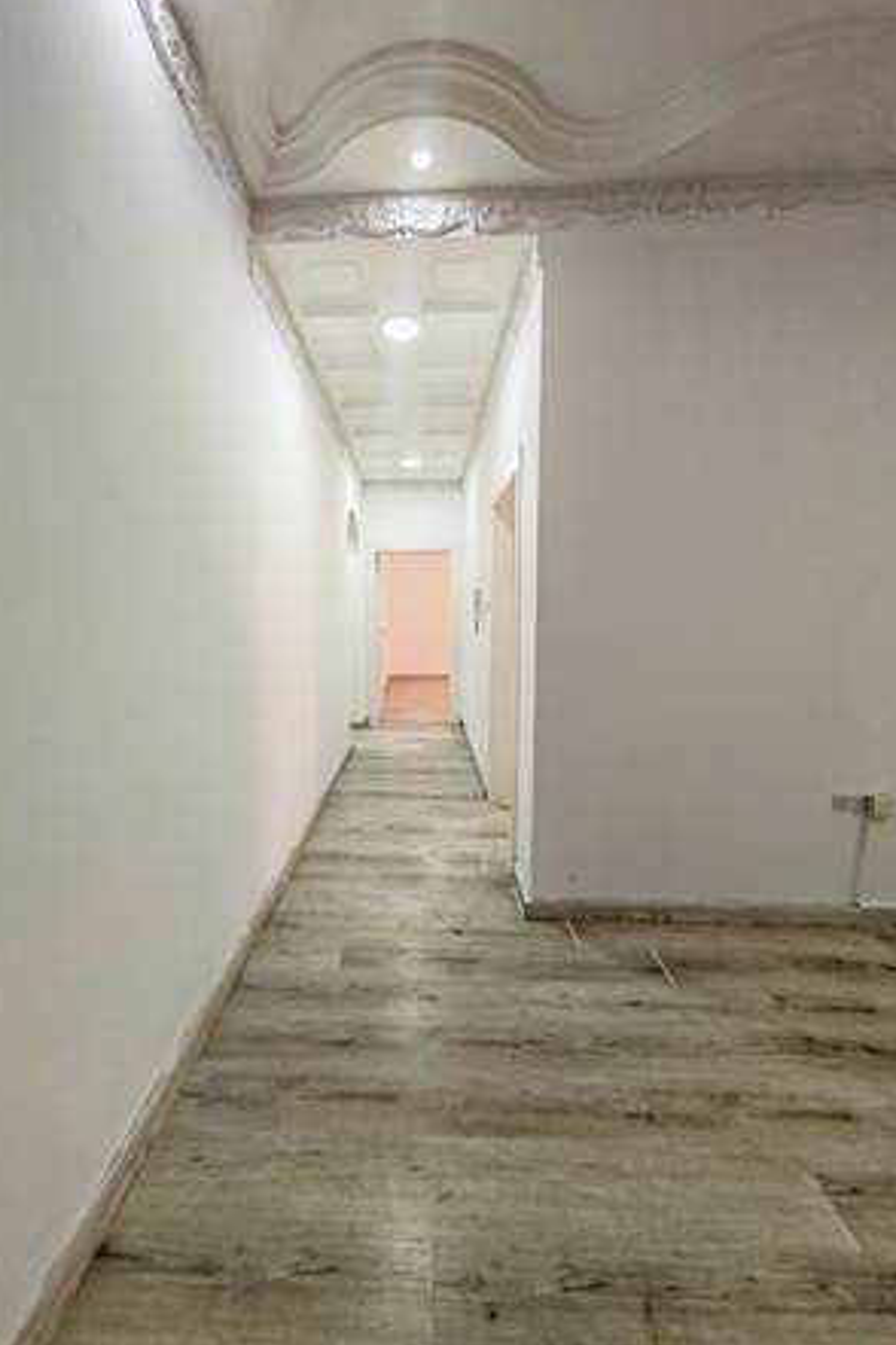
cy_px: 660
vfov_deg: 104.2
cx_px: 404
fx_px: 523
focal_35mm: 14
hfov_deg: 81.0
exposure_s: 1/40
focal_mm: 1.82
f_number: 2
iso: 160
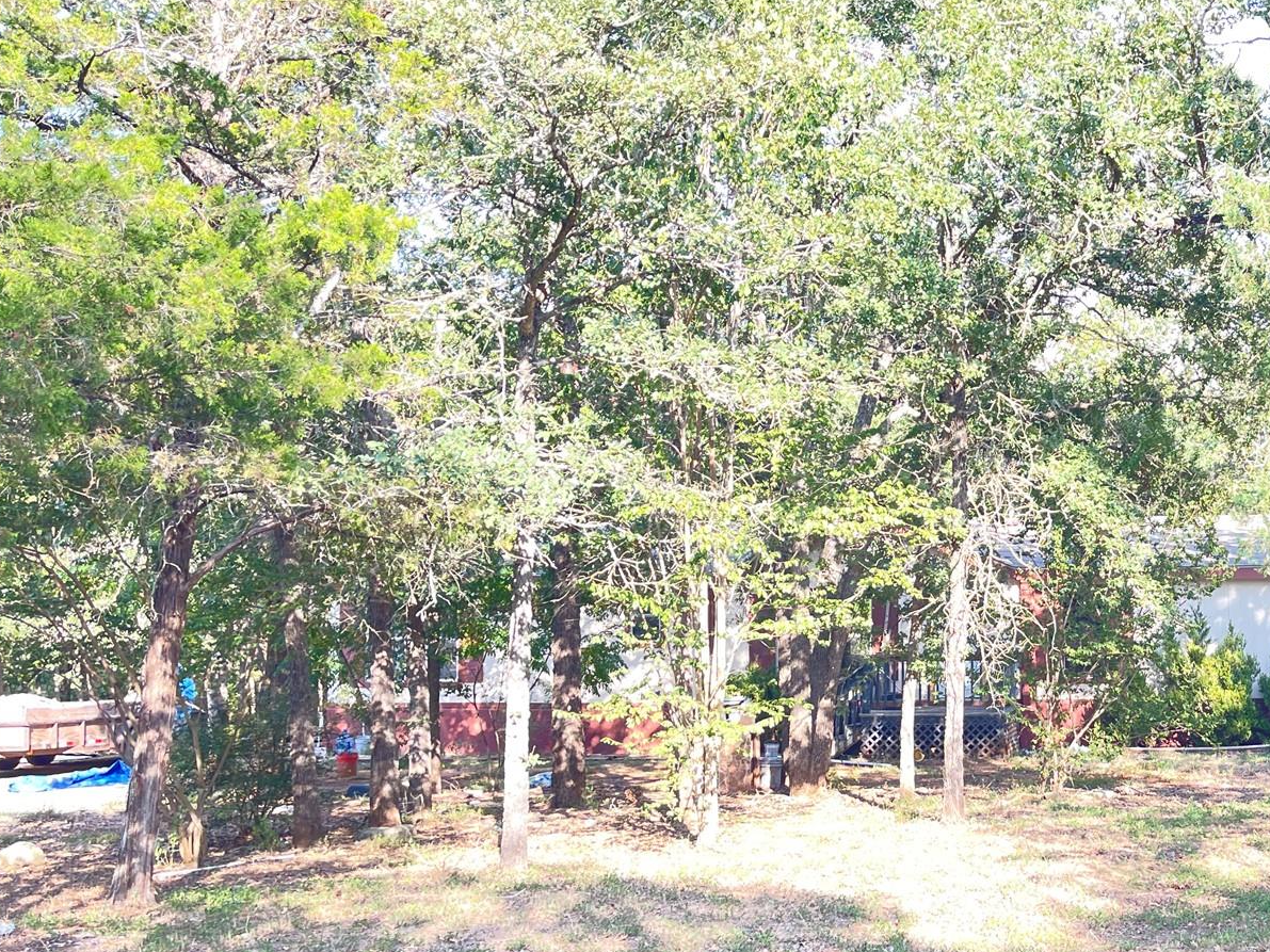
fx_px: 1577
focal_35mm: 43
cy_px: 523
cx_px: 1042
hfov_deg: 41.7
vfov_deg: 33.6
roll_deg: +0.7
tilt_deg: +1.7
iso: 40
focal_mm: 5.1
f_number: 1.6
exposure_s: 1/121
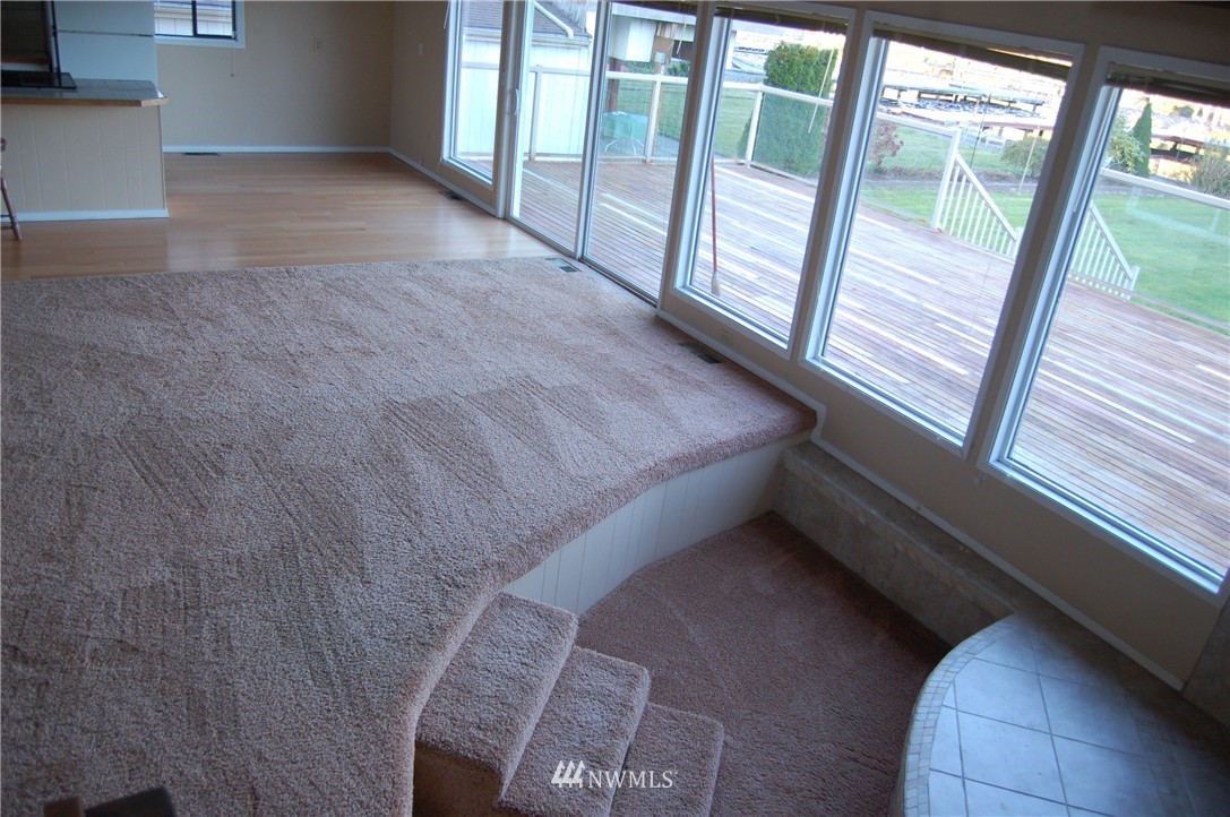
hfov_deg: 67.4
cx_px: 615
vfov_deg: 47.8
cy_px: 408
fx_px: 921
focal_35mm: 27
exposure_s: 1/60
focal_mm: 18
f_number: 4
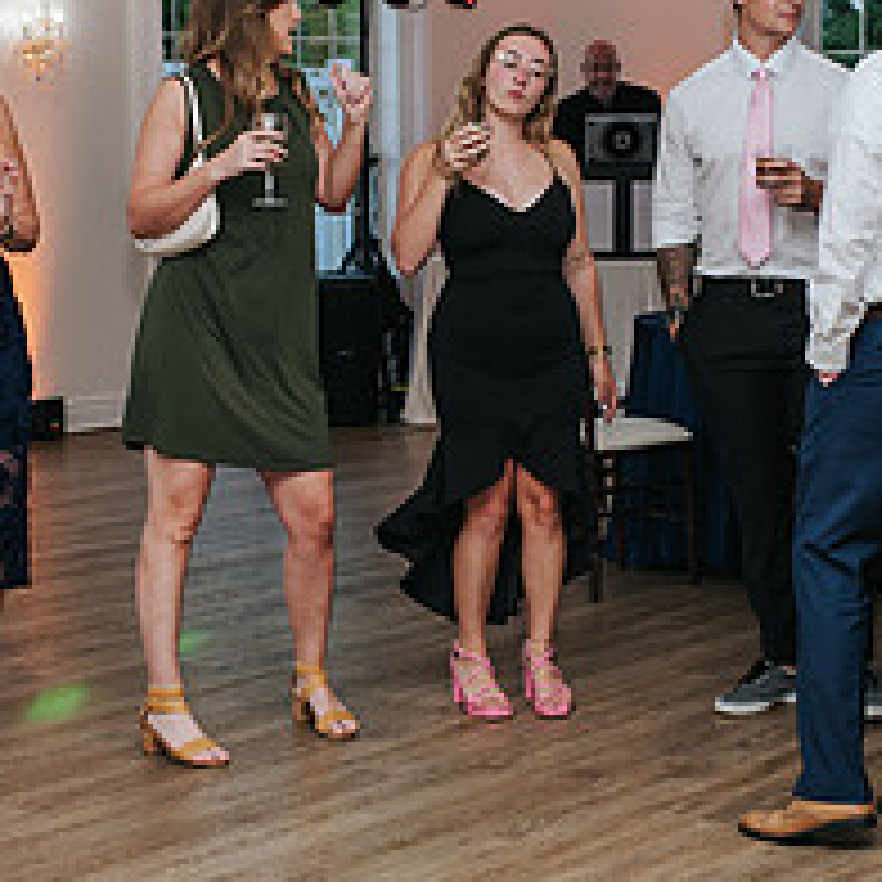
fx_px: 2537
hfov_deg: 19.7
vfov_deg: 19.7
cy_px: 526
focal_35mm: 88
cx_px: 356
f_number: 3.2
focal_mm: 35
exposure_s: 1/200
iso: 800
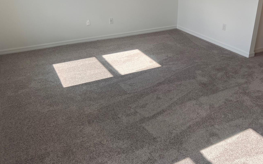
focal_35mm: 34
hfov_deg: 56.3
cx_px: 157
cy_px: 66
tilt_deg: -24.9
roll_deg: -1.1
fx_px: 244
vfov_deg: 37.1
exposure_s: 1/490
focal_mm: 5.7
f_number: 1.5
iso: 50
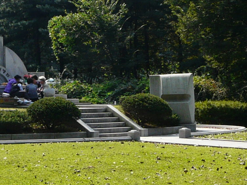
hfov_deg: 15.4
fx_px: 899
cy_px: 51
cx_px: 16
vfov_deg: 11.7
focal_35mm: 126
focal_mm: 6
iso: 100
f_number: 5.6
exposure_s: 1/200
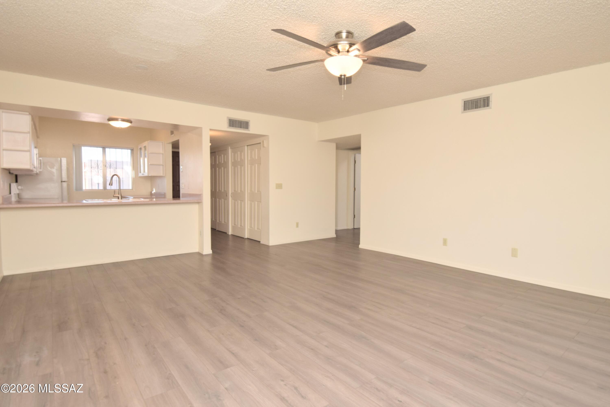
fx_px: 305
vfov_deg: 67.4
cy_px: 204
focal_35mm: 18
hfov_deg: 90.0
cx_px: 305
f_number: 9
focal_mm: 12
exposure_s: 1/50
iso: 400
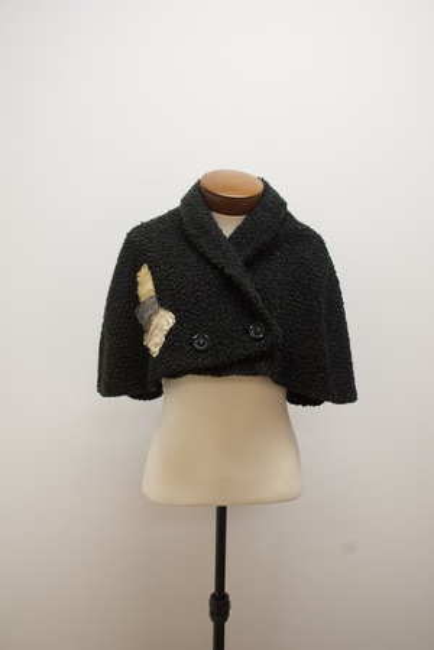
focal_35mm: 36
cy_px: 325
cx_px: 217
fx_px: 651
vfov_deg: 53.1
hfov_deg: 36.9
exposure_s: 1/100
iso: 1600
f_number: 6.3
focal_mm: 24
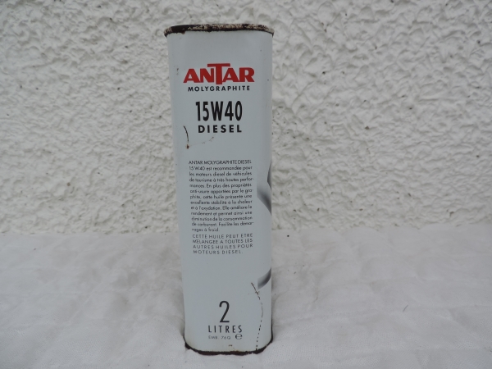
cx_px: 246
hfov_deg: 71.6
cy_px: 184
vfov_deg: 56.8
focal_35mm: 24
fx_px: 341
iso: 80
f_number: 3
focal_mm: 4.3
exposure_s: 1/320
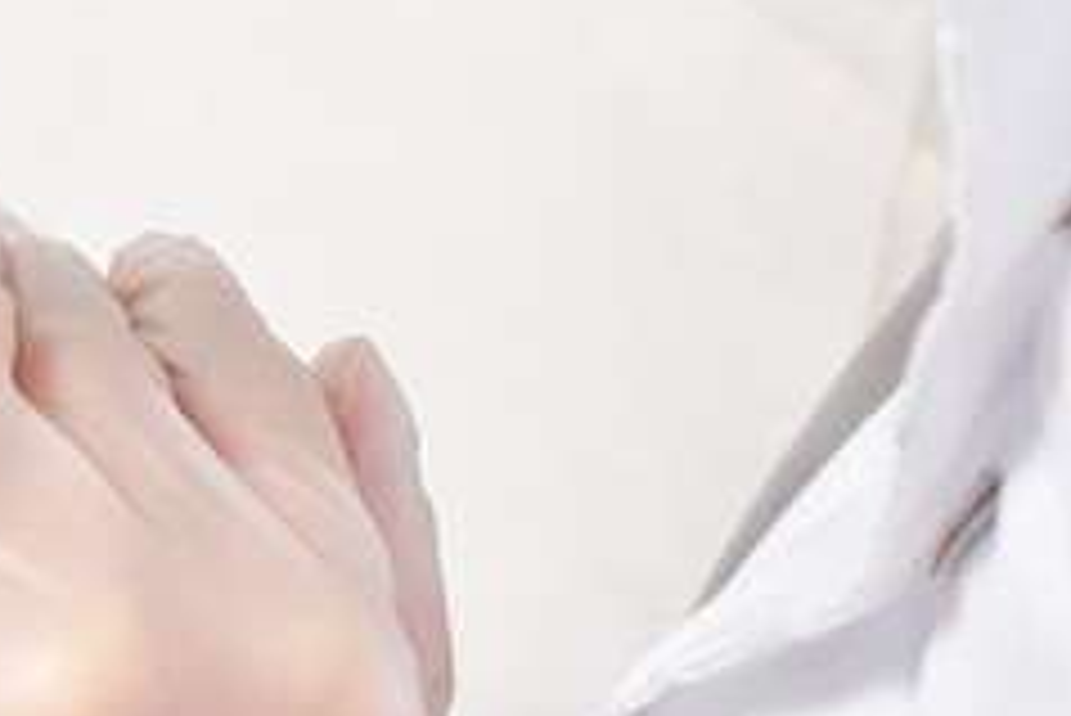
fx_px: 7501
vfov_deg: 5.4
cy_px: -90
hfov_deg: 7.7
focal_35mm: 252
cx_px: -1332
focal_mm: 50
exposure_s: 1/160
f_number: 6.3
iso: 250
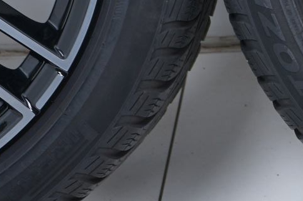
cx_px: 591
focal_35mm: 198
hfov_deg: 9.7
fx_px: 1664
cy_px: -95
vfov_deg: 6.8
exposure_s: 1/125
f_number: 7.1
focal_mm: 50
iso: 250
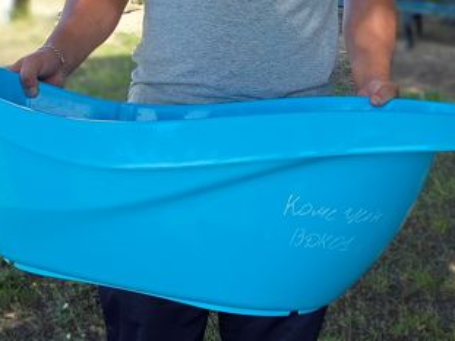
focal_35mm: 81
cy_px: -78
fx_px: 1064
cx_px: 256
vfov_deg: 17.3
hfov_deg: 24.1
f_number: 2.8
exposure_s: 1/969
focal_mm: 3.95
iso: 112
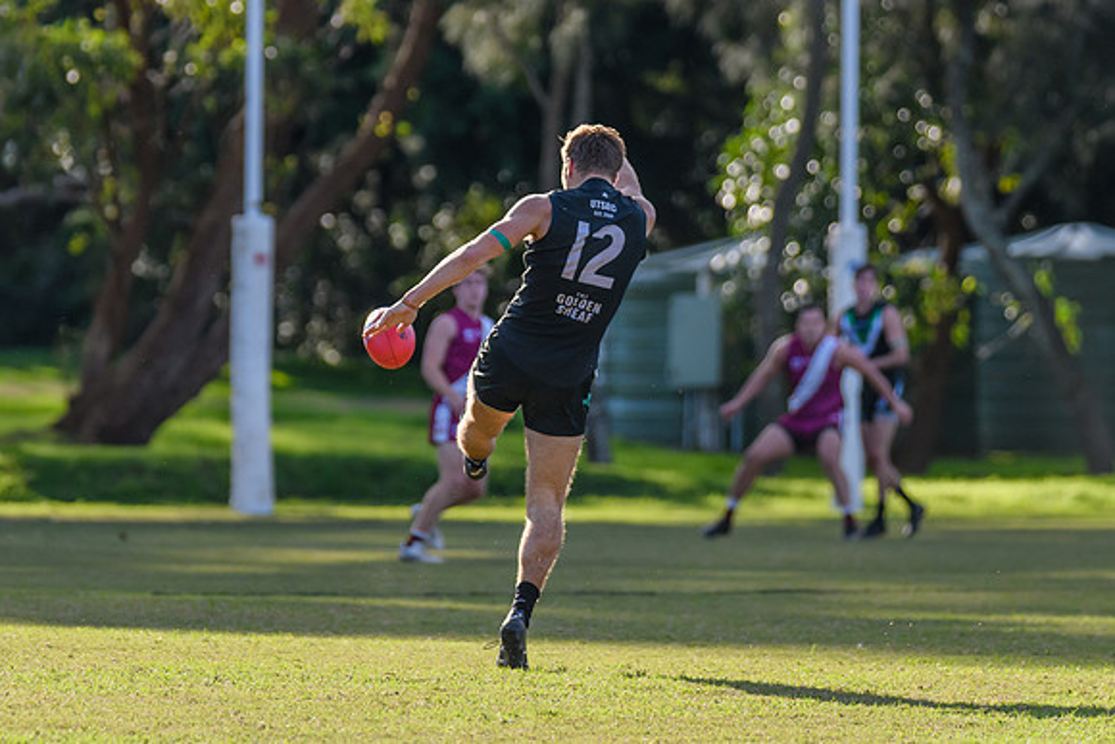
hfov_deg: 5.3
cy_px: 258
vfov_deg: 3.5
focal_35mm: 388
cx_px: 516
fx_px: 12012
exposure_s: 1/2500
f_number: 4
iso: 1000
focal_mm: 250
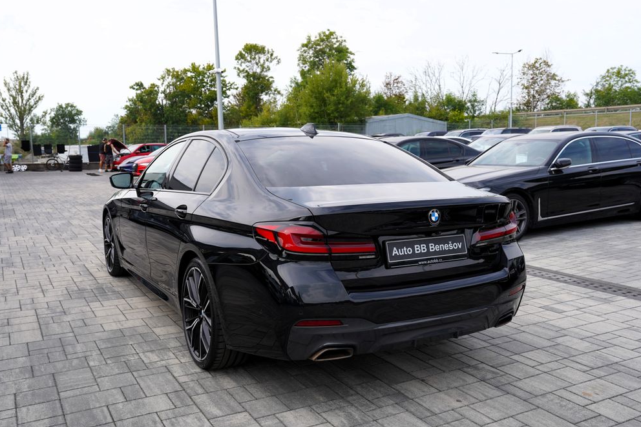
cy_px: 208
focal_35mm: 32
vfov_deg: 41.1
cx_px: 324
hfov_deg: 58.7
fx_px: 570
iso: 100
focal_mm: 31
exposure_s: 1/200
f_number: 6.3
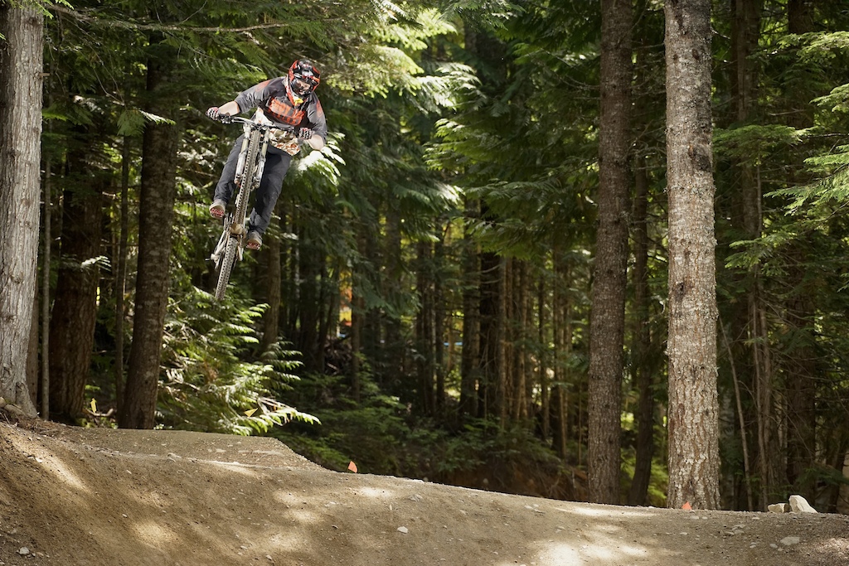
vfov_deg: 6.9
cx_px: 424
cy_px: 283
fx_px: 4670
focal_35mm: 198
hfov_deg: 10.4
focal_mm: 198
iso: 640
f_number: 5.6
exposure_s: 1/250
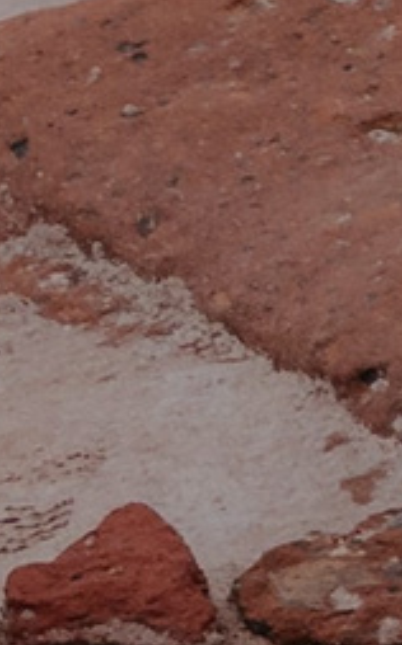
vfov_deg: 4.9
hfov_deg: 2.9
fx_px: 7159
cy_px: -1326
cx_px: 2548
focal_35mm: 407
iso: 125
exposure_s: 1/1000
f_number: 4.5
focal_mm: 24
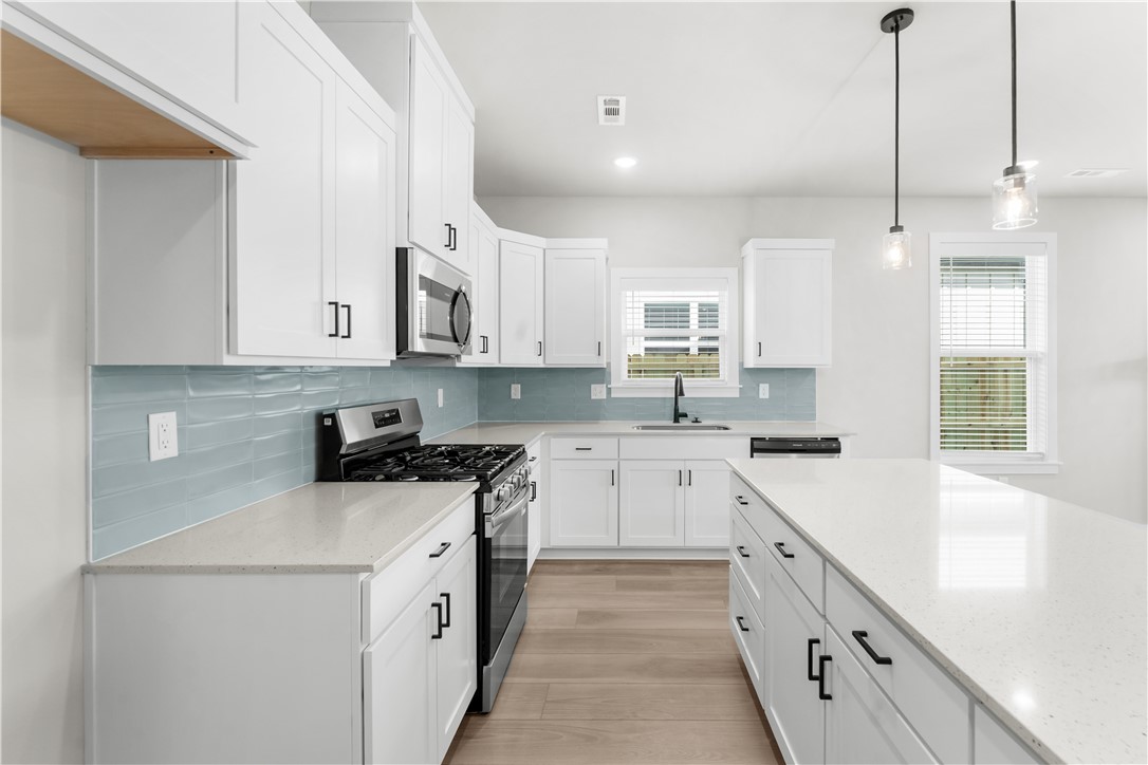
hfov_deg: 104.3
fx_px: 446
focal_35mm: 14
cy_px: 382
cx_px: 574
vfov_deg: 81.2
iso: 2500
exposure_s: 1/30
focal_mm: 14
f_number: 9
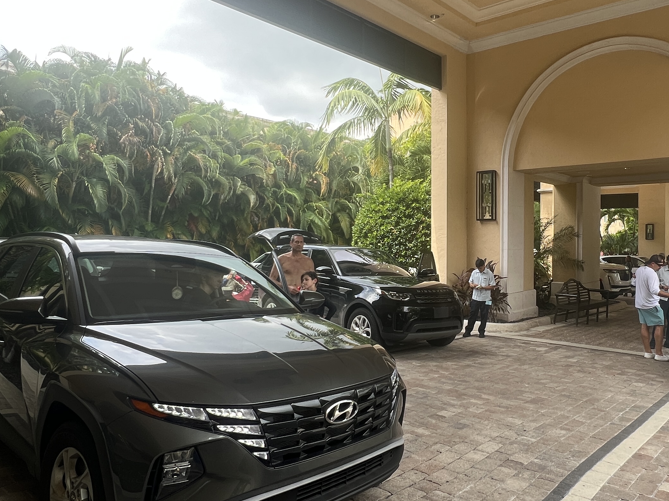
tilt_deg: -0.3
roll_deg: -0.4
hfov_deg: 68.0
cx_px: 431
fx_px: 483
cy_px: 248
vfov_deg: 54.9
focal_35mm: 25
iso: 32
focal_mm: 1.57
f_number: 1.8
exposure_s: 1/303
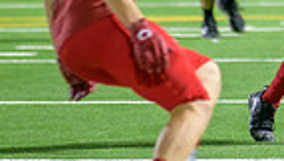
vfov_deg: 1.4
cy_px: -86
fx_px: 6404
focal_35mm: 849
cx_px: 395
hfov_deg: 2.5
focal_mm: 200
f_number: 2.8
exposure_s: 1/250
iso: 1600
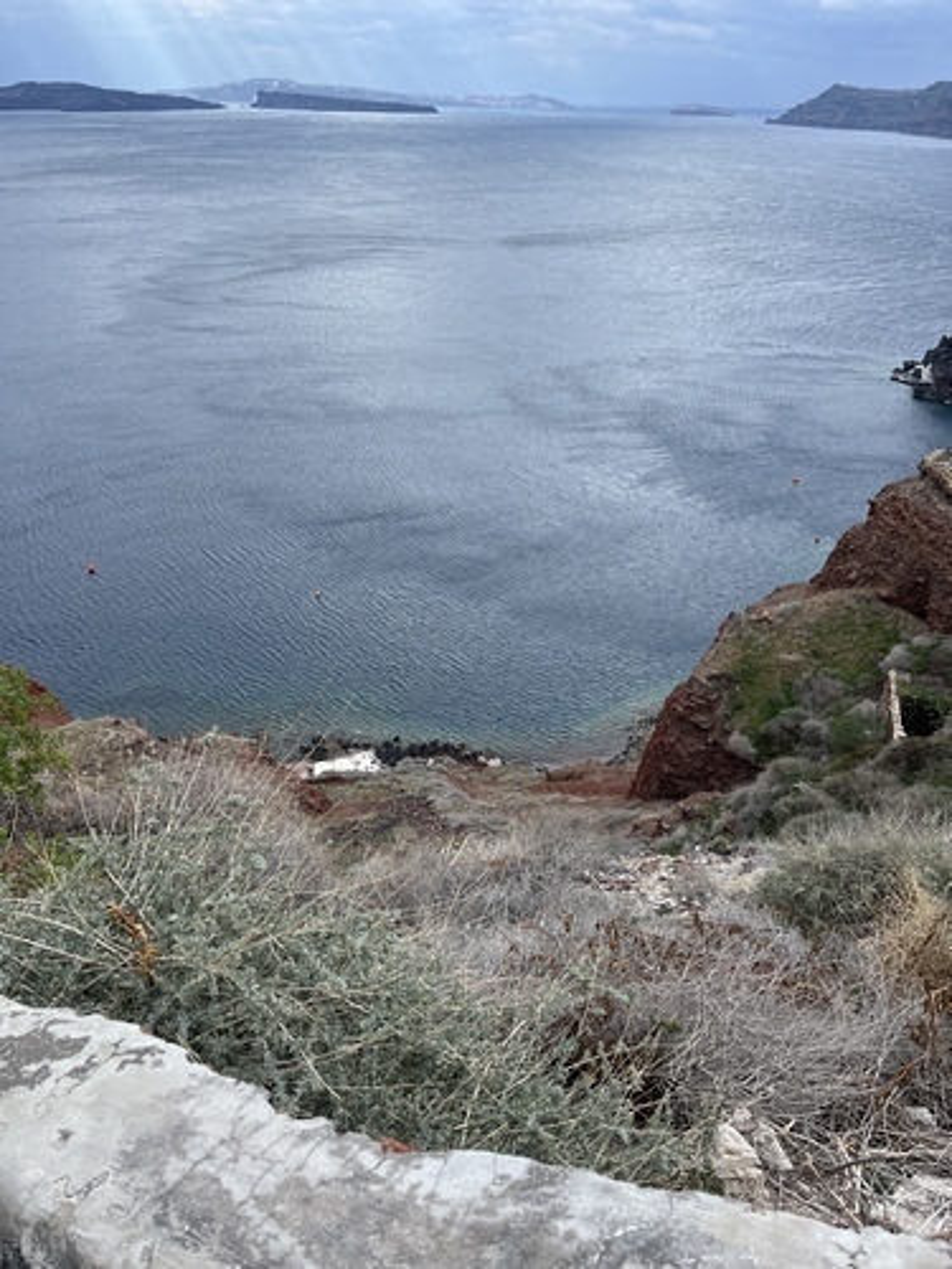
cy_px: 634
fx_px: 953
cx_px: 476
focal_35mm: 26
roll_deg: -1.4
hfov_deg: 53.1
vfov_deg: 67.3
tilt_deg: -29.6
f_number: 1.6
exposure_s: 1/1140
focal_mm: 5.1
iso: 50
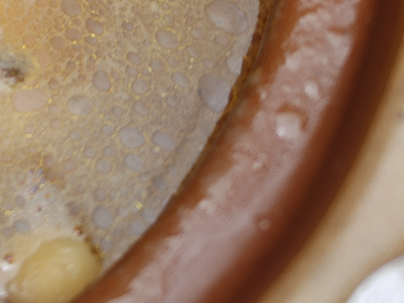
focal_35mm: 88
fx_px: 1027
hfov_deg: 17.3
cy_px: -246
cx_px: -366
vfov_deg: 14.7
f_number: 1.8
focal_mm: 8.67
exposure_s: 1/631
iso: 50
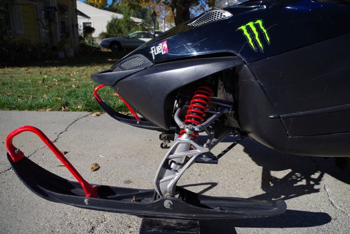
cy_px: 117
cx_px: 175
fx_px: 292
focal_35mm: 30
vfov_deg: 43.6
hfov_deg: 61.9
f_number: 5
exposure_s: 1/500
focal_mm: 20
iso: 100
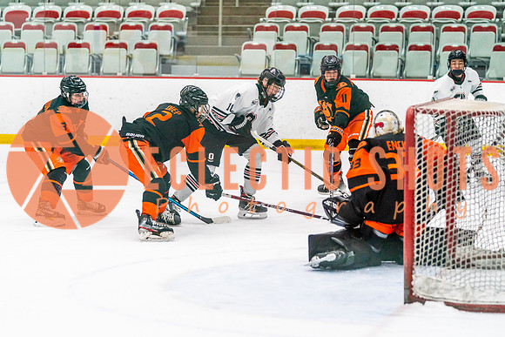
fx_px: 1845
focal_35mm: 132
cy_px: 186
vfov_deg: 10.4
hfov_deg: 15.6
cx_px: 258
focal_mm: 111
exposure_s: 1/1250
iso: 3200
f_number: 2.8
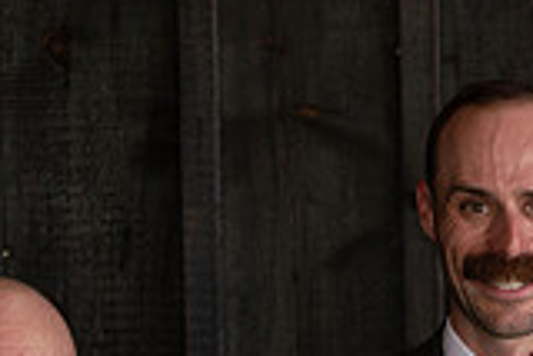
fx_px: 4297
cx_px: 583
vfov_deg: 4.7
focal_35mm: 290
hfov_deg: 7.1
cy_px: 627
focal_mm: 80
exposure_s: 1/400
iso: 400
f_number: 3.2
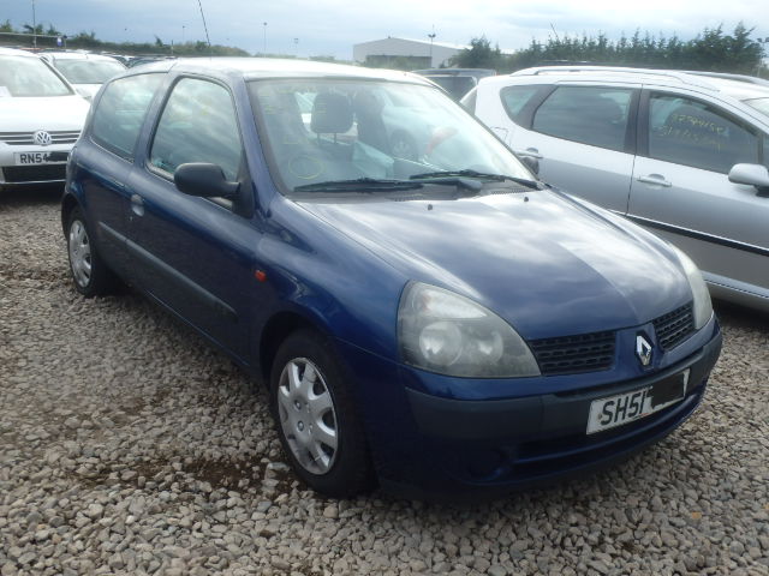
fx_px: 755
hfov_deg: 54.0
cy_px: 288
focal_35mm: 34
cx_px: 384
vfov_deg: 41.8
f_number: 4.4
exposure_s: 1/250
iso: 125
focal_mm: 6.1
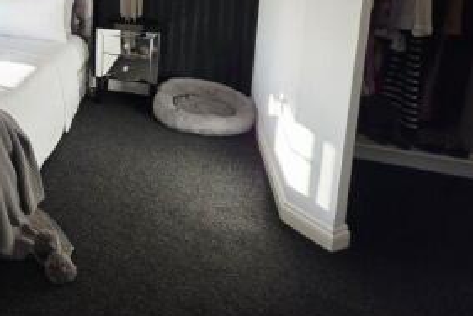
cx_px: 3
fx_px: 368
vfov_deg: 40.9
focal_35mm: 28
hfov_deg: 52.3
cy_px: 4
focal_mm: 2.2
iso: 40
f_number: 1.9
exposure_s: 1/120
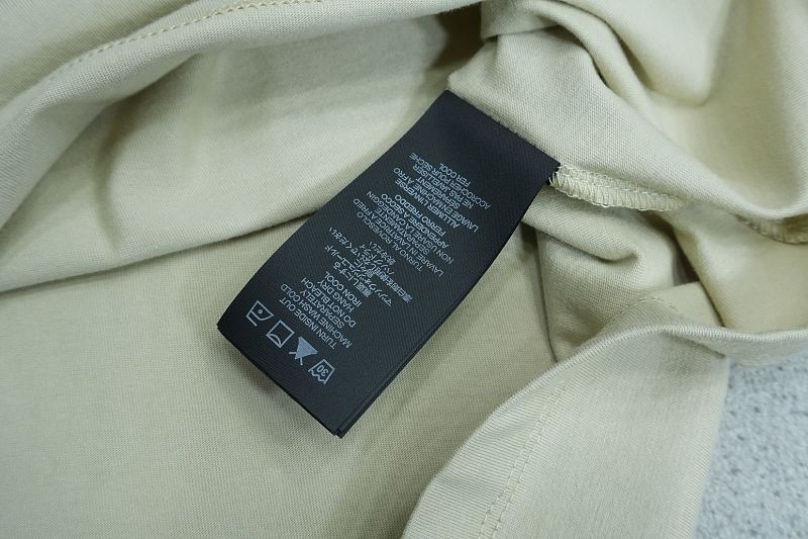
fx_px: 774
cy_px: 270
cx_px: 404
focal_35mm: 34
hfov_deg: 55.1
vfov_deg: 38.3
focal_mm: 23
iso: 1000
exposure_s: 1/160
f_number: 8
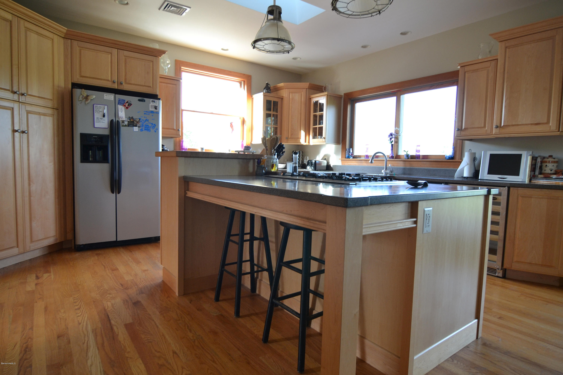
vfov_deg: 67.4
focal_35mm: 18
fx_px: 281
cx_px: 282
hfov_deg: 90.0
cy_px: 188
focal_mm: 12
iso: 400
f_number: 4
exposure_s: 1/60
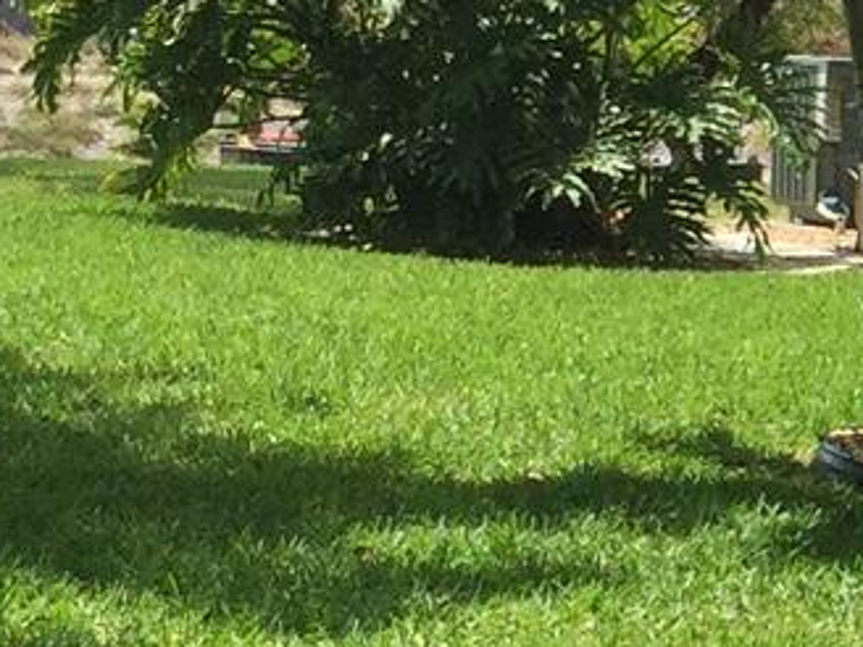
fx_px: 4512
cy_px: 295
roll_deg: -2.8
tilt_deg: -3.0
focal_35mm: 181
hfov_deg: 9.8
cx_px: 1947
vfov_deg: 8.2
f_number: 2.2
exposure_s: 1/1464
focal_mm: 4.15
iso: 32
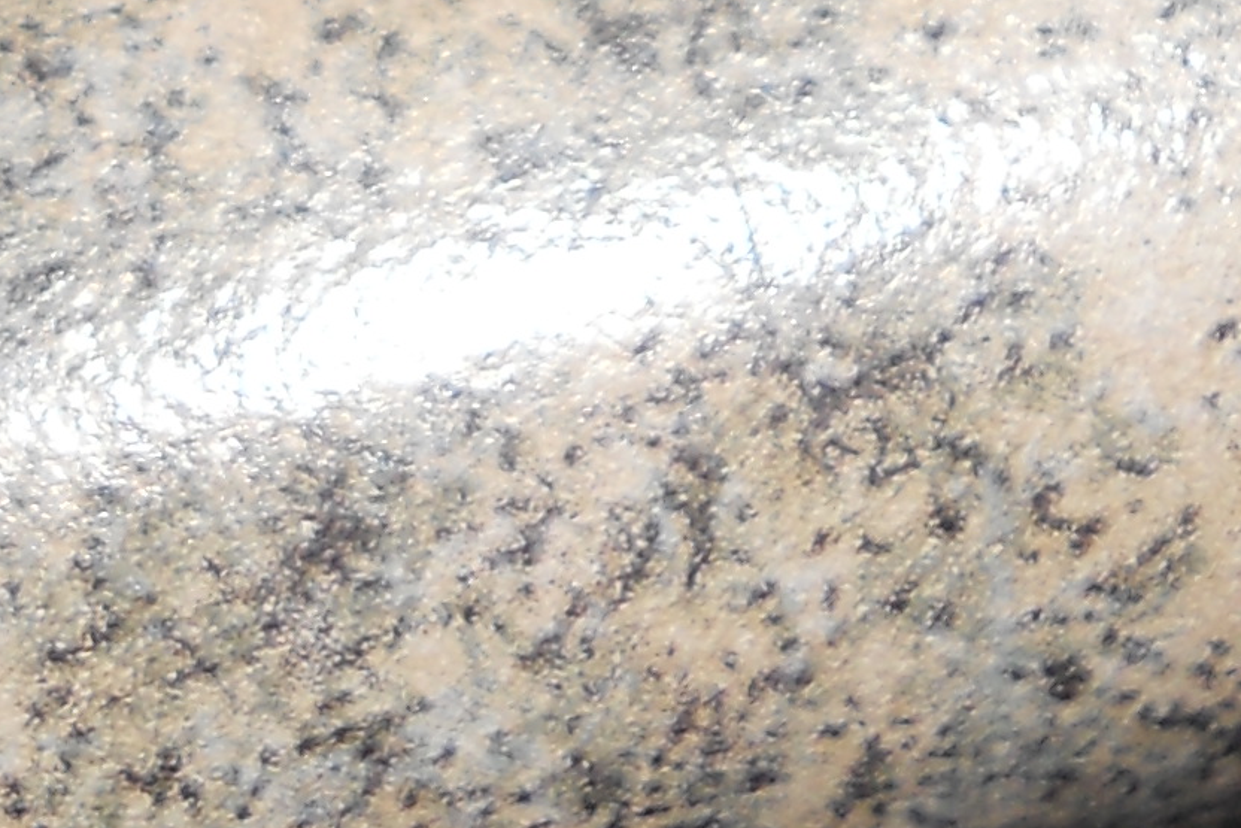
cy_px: -761
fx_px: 5516
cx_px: 72
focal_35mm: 160
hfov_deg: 12.7
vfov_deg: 8.2
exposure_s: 1/25
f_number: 8.8
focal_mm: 5.8
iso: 80
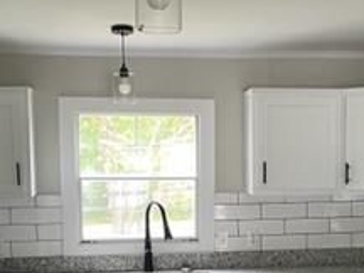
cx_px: 241
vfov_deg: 18.7
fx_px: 810
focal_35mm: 77
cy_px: 266
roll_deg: +0.6
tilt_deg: -6.7
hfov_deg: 25.2
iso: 125
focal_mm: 4.2
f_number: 1.6
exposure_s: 1/84
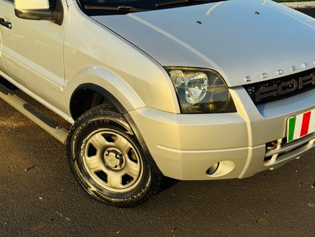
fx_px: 437
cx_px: 158
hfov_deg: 39.6
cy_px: 118
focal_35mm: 48
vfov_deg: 30.3
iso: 64
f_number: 1.78
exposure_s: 1/3610
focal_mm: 6.76
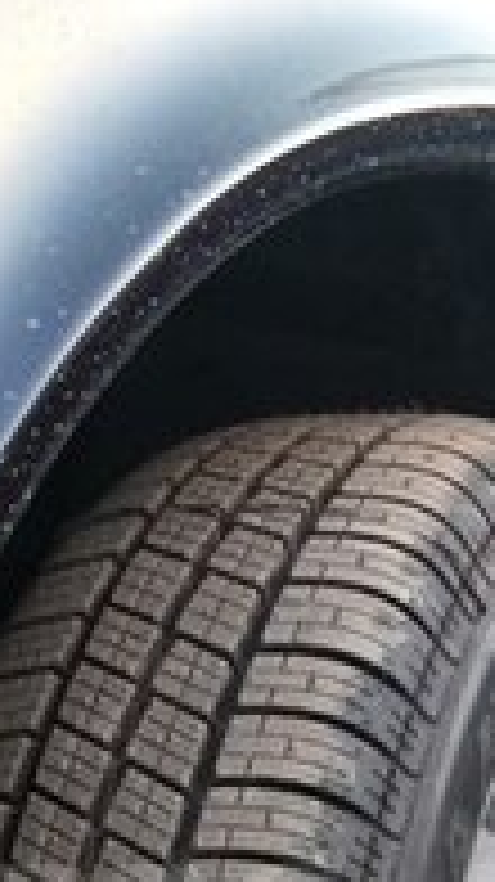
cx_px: 207
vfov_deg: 32.4
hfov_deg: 20.7
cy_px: 932
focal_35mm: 58
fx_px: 1356
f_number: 2
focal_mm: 3.57
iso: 284
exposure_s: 1/100
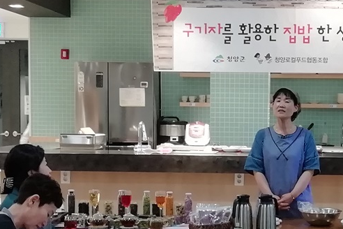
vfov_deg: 14.6
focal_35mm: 93
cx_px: 252
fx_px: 886
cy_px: 175
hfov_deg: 21.7
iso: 200
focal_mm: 3.46
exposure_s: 1/30
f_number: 2.2
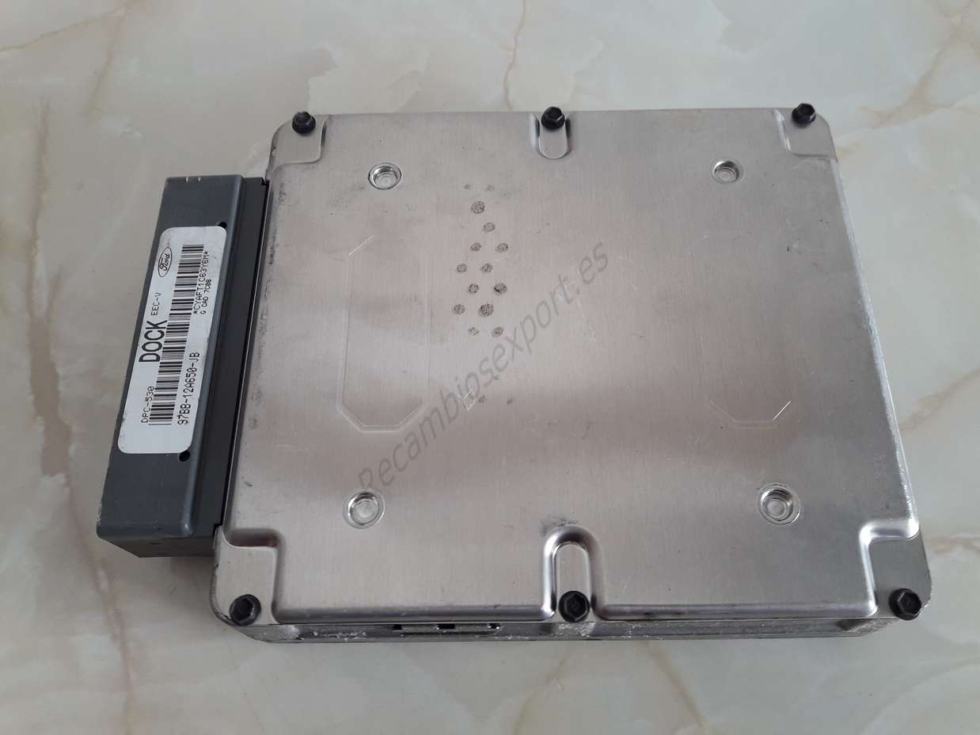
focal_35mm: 28
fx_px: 793
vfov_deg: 49.7
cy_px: 368
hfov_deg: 63.5
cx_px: 490
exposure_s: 1/33
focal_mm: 3.7
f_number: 1.9
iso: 40
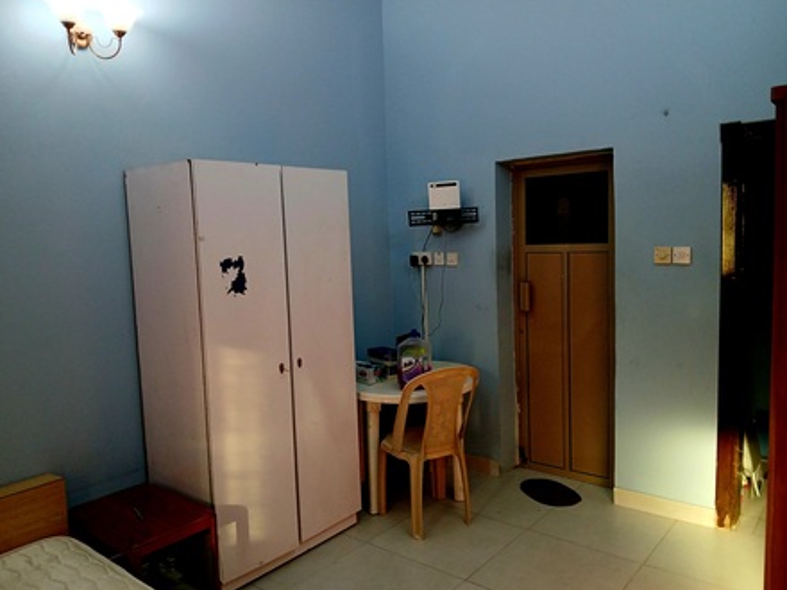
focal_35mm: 27
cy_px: 292
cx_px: 394
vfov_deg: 51.4
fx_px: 614
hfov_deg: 65.3
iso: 200
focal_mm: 3.98
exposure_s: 1/50.3
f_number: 1.8
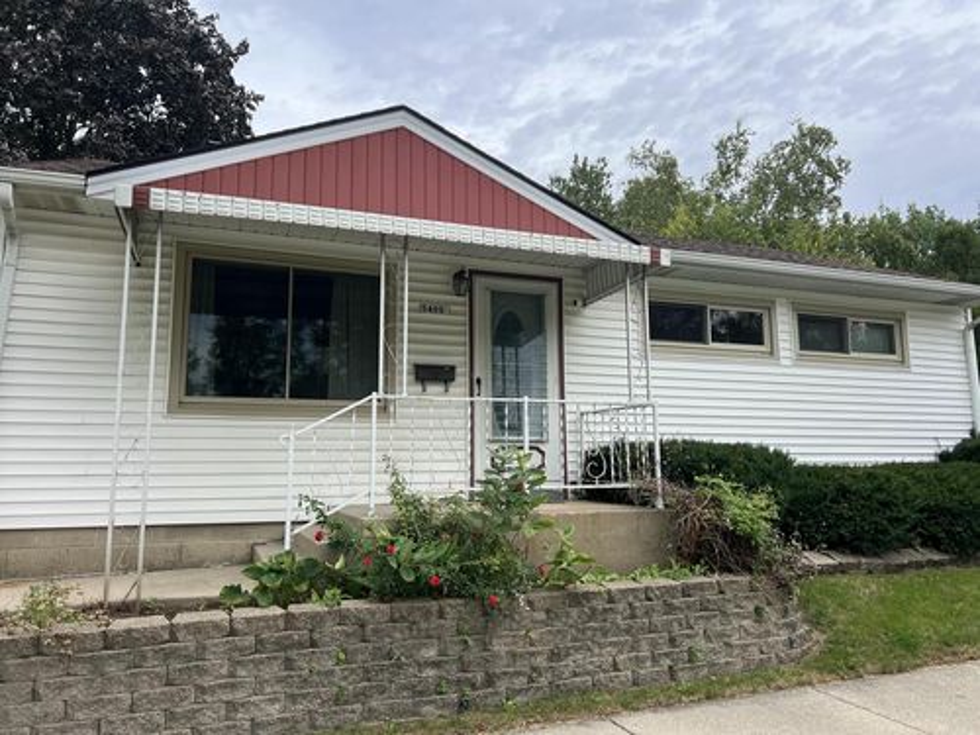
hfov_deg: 67.3
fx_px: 736
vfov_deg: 53.1
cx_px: 490
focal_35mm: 26
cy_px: 368
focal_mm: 5.7
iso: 50
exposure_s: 1/1972
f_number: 1.5
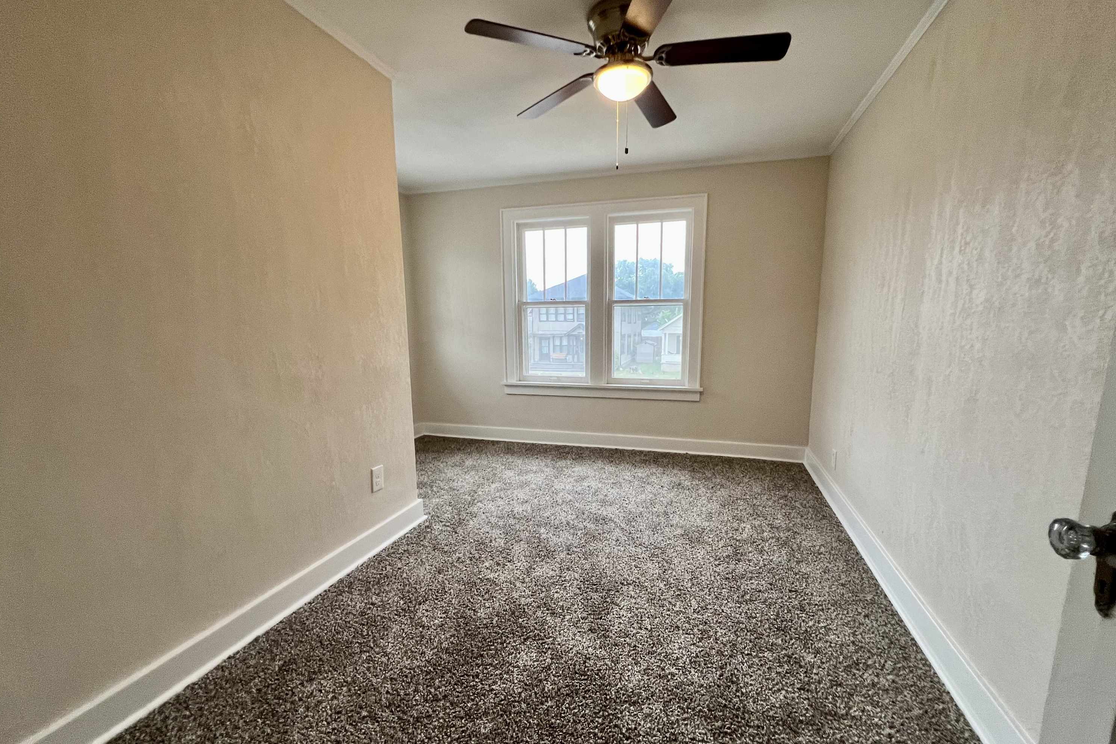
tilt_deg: -9.9
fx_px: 434
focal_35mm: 14
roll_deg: +0.8
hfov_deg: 104.2
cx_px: 574
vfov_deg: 81.1
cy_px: 402
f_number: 1.8
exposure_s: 1/99
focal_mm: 1.57
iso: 200
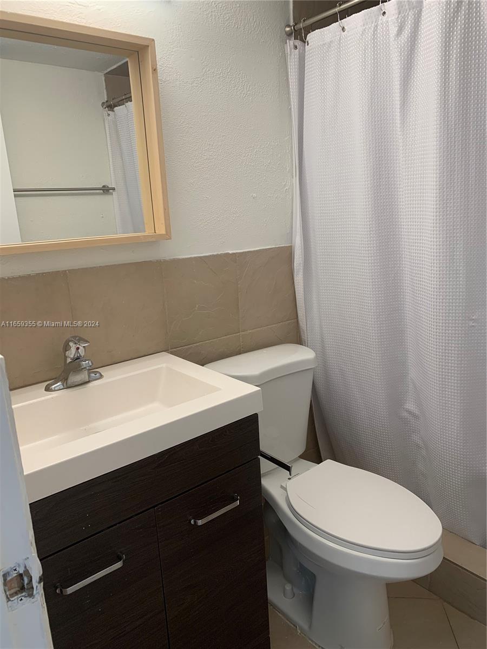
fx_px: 488
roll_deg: +2.7
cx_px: 244
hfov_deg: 53.1
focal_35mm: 26
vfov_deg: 67.3
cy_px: 324
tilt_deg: -13.8
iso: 50
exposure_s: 1/60
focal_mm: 4.25
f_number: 1.8
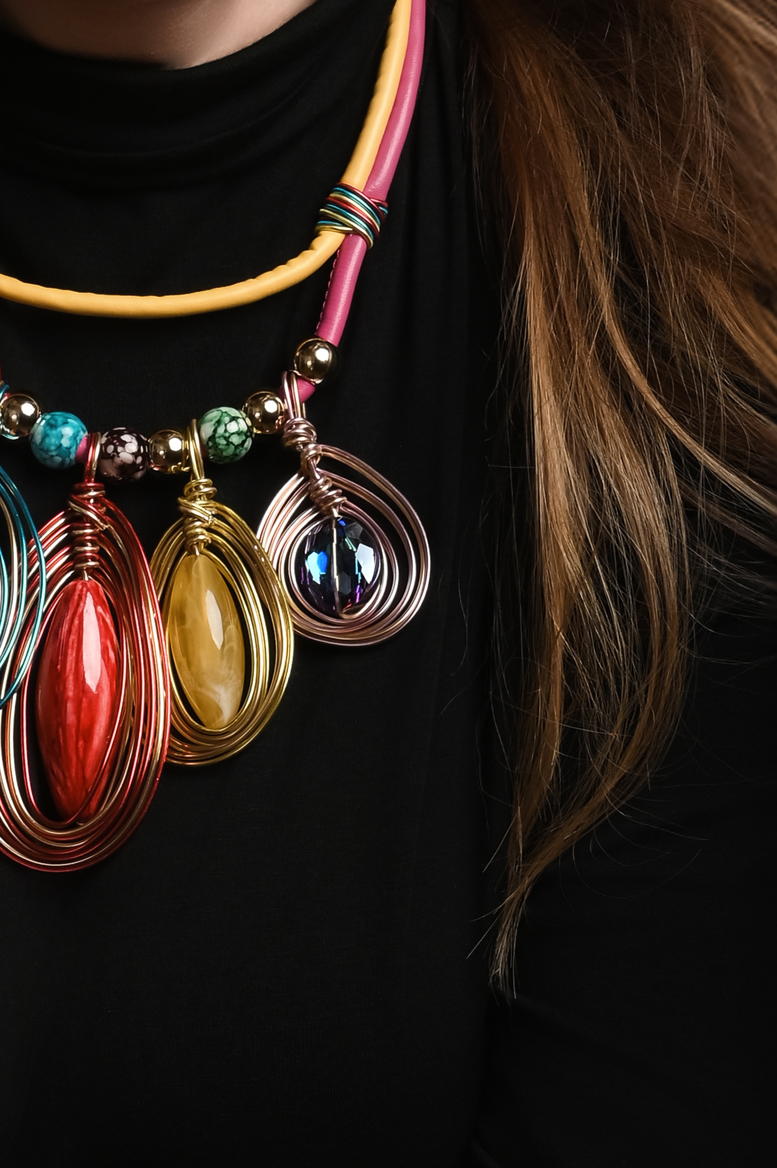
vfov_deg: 6.0
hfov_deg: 4.0
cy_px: 490
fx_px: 11117
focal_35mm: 343
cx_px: 66
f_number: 11
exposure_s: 1/250
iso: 200
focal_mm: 116
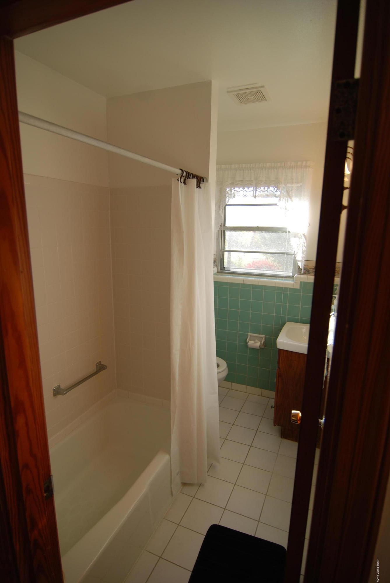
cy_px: 292
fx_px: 292
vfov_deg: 89.9
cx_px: 195
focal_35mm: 18
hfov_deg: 67.5
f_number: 4
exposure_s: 1/60
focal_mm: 12
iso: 100
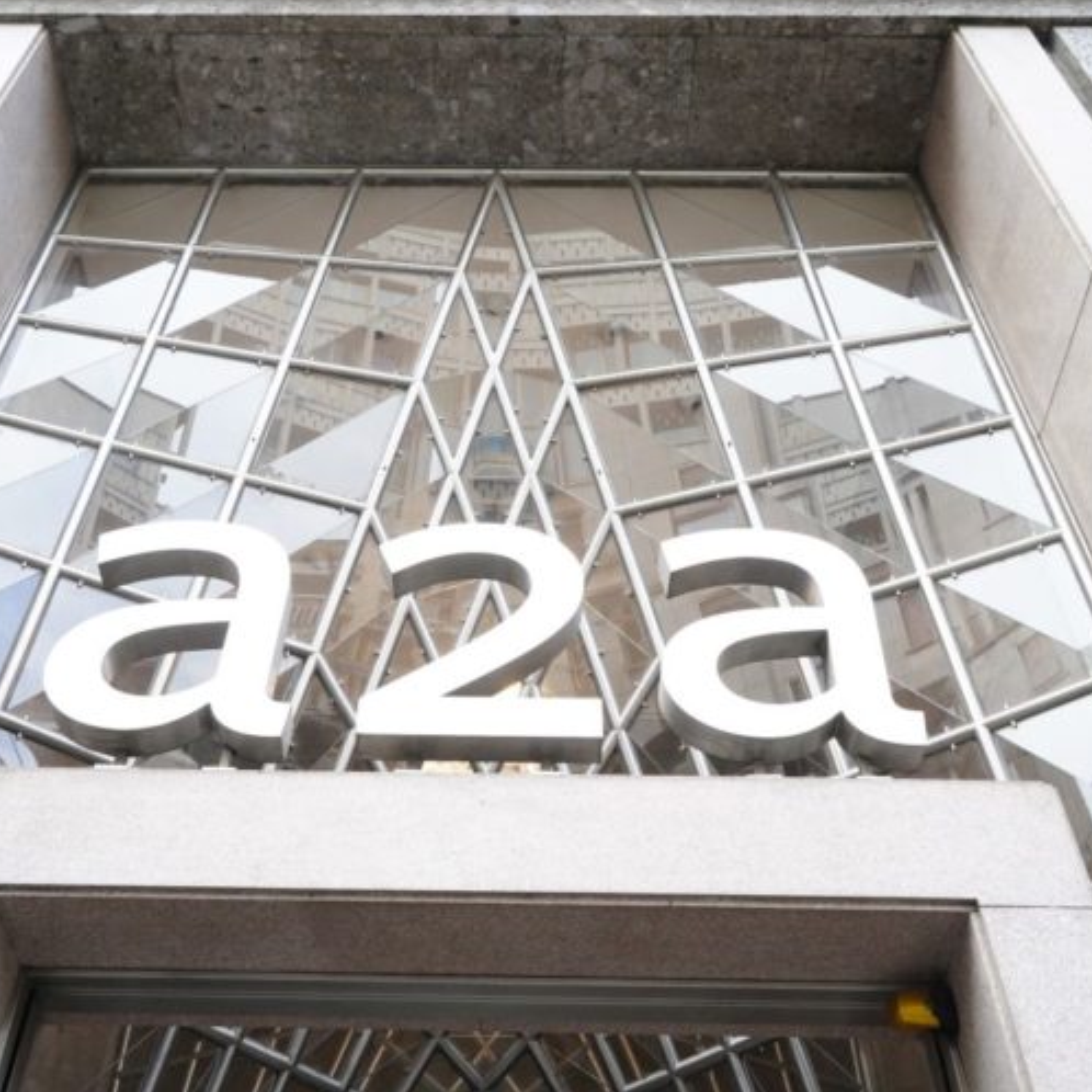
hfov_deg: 43.8
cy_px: 533
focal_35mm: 38
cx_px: 491
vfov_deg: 43.9
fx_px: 1356
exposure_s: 1/250
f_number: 10
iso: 3200
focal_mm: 29
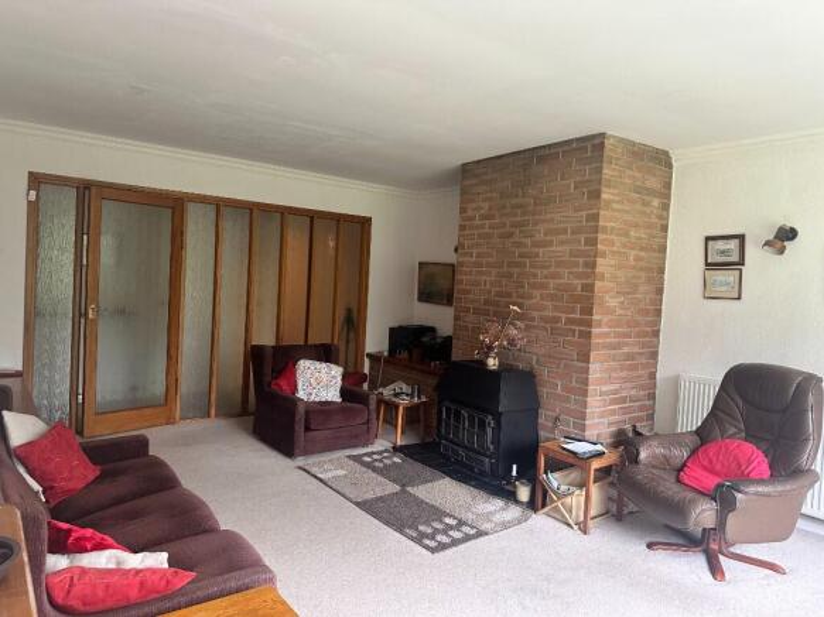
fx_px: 571
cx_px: 412
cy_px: 308
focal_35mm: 24
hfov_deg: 71.6
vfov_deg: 56.8
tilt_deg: -2.8
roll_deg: -2.5
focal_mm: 6.86
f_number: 1.78
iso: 250
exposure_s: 1/109
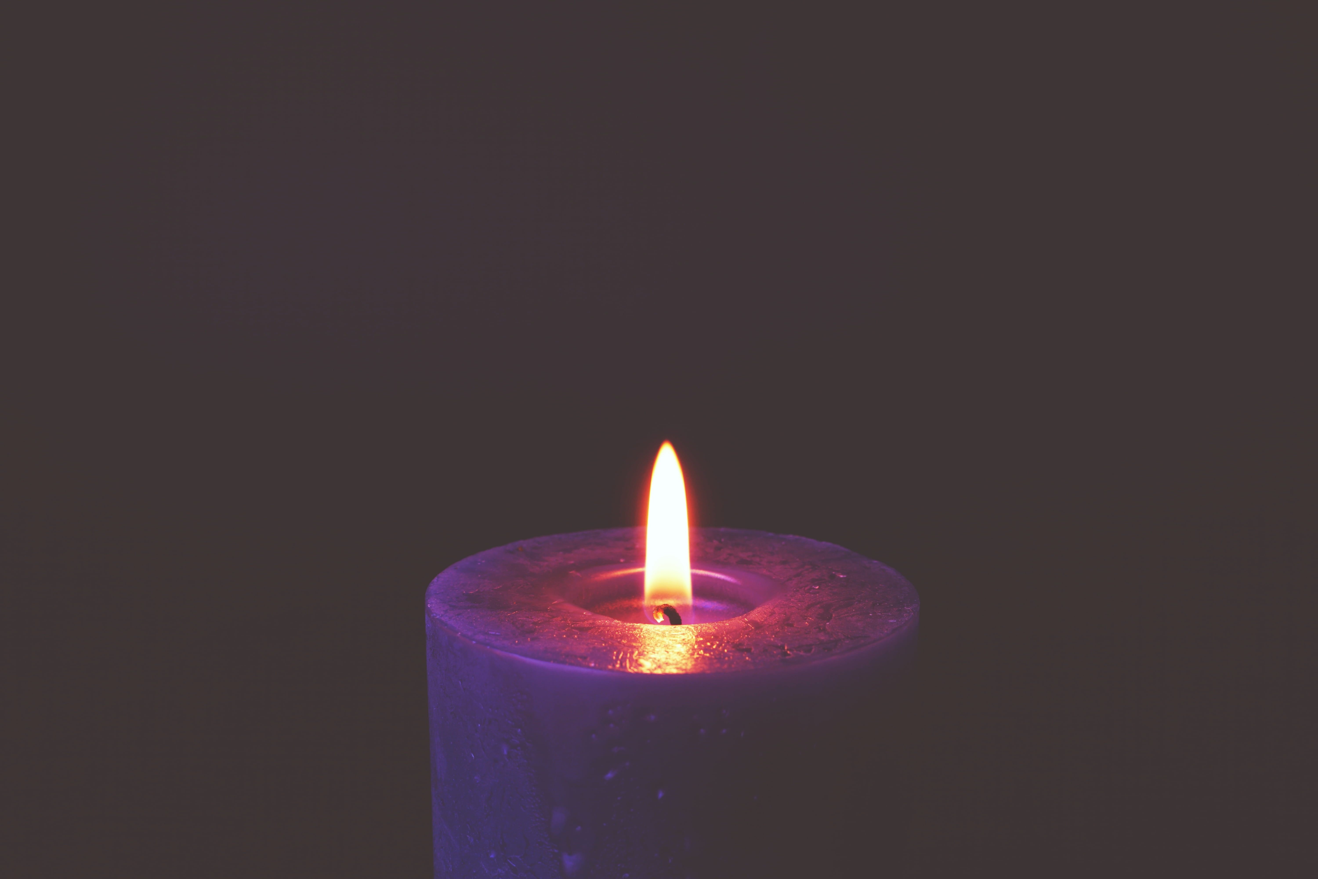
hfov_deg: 43.6
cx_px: 659
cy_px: 440
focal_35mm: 45
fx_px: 1647
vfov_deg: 29.9
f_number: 8
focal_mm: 30
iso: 80
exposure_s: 1/13
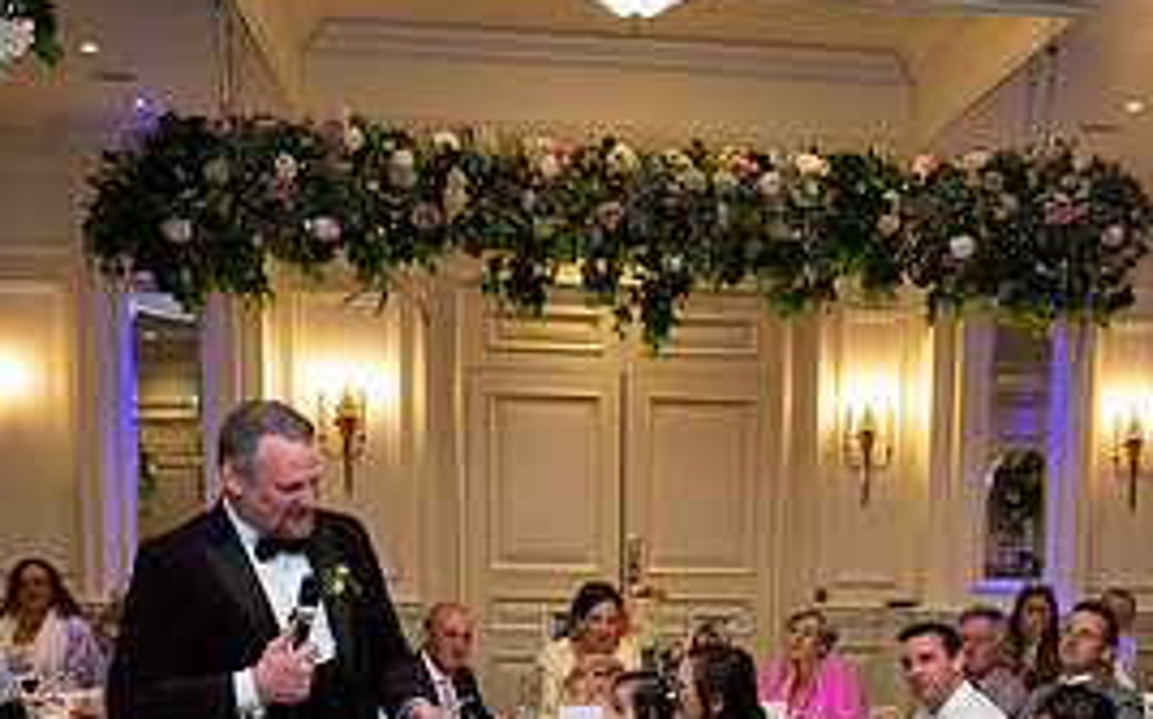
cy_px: 781
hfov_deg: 37.8
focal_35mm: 53
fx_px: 1664
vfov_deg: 23.0
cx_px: 766
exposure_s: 1/160
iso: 800
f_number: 3.5
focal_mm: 24
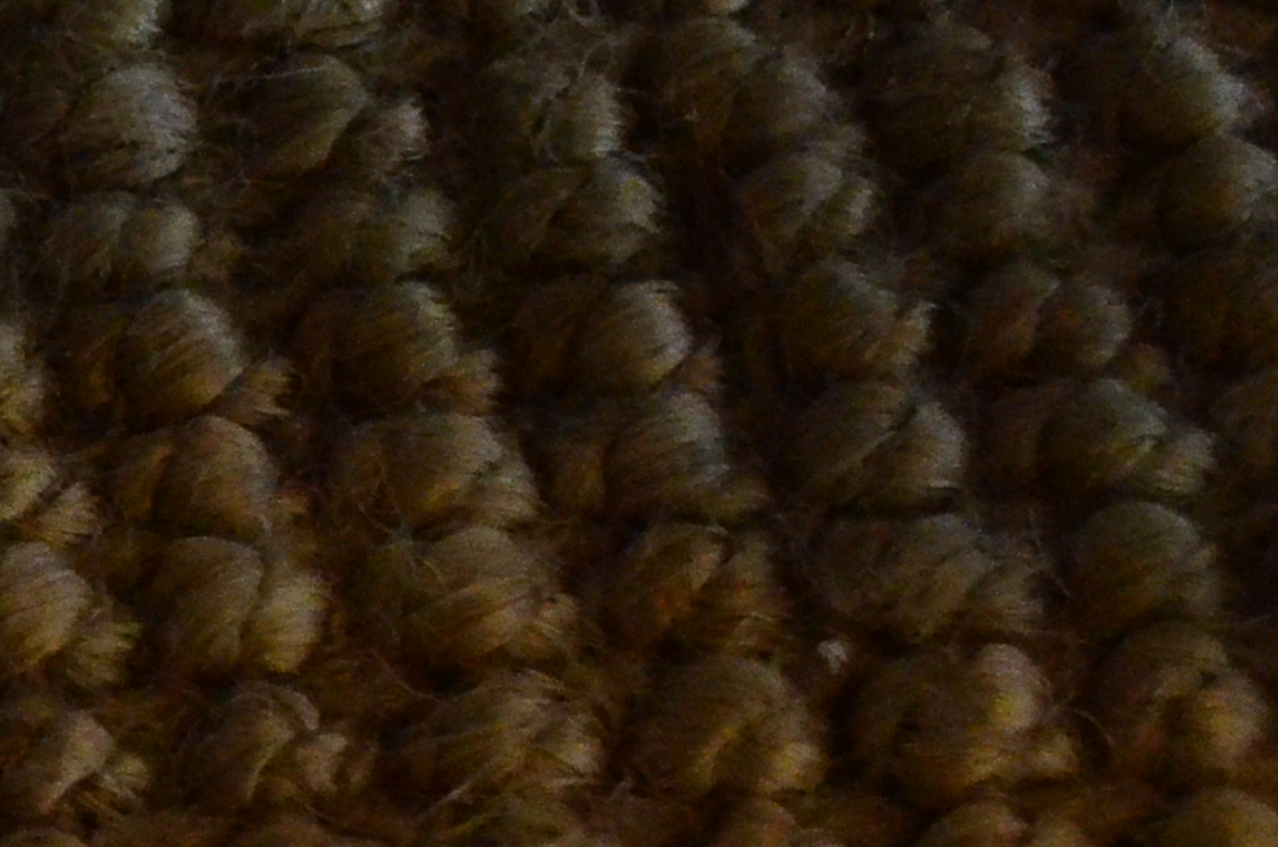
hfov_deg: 9.8
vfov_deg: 7.2
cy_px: 297
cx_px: -1637
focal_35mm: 189
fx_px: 6697
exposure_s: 1/125
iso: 6400
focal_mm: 26
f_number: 5.6
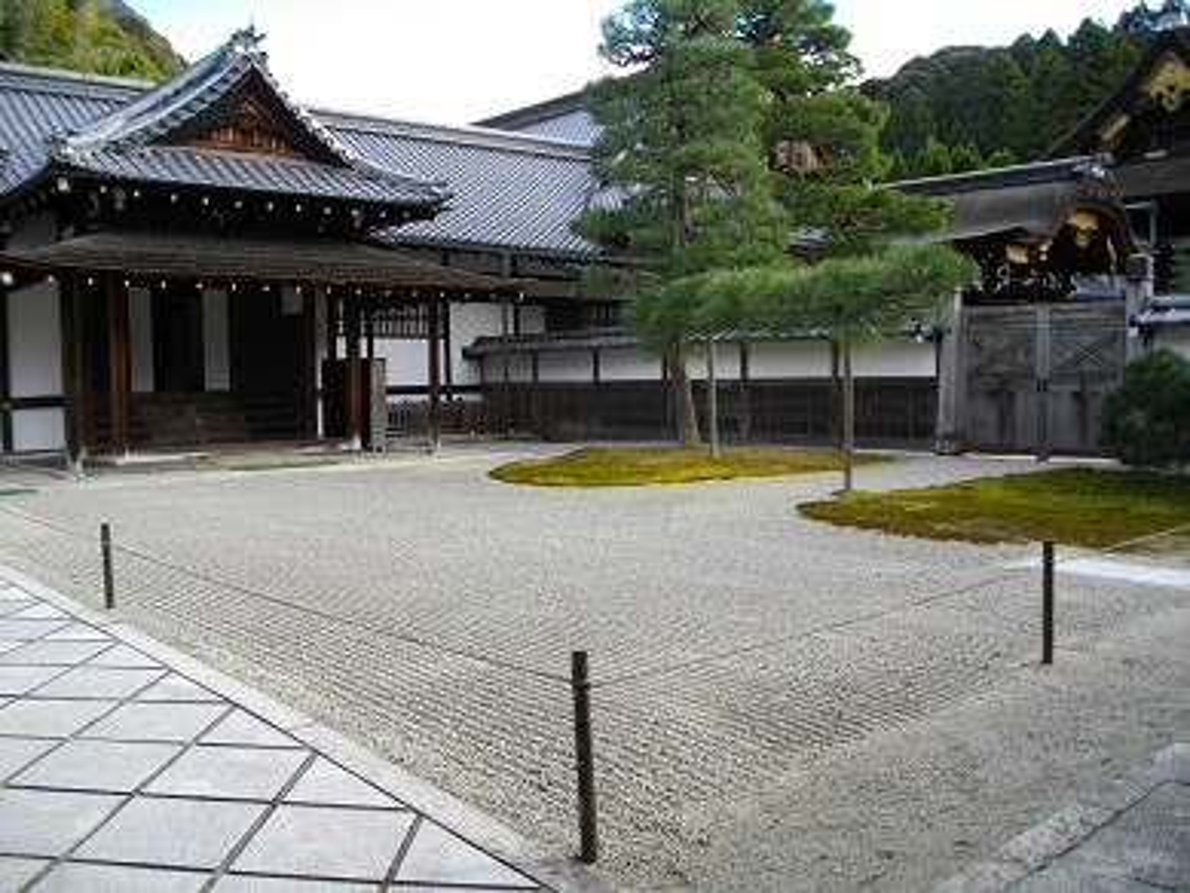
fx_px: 1100
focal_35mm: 32
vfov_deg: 44.2
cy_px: 446
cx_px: 595
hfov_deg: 56.8
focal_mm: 5.7
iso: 100
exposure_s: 1/320
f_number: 2.9
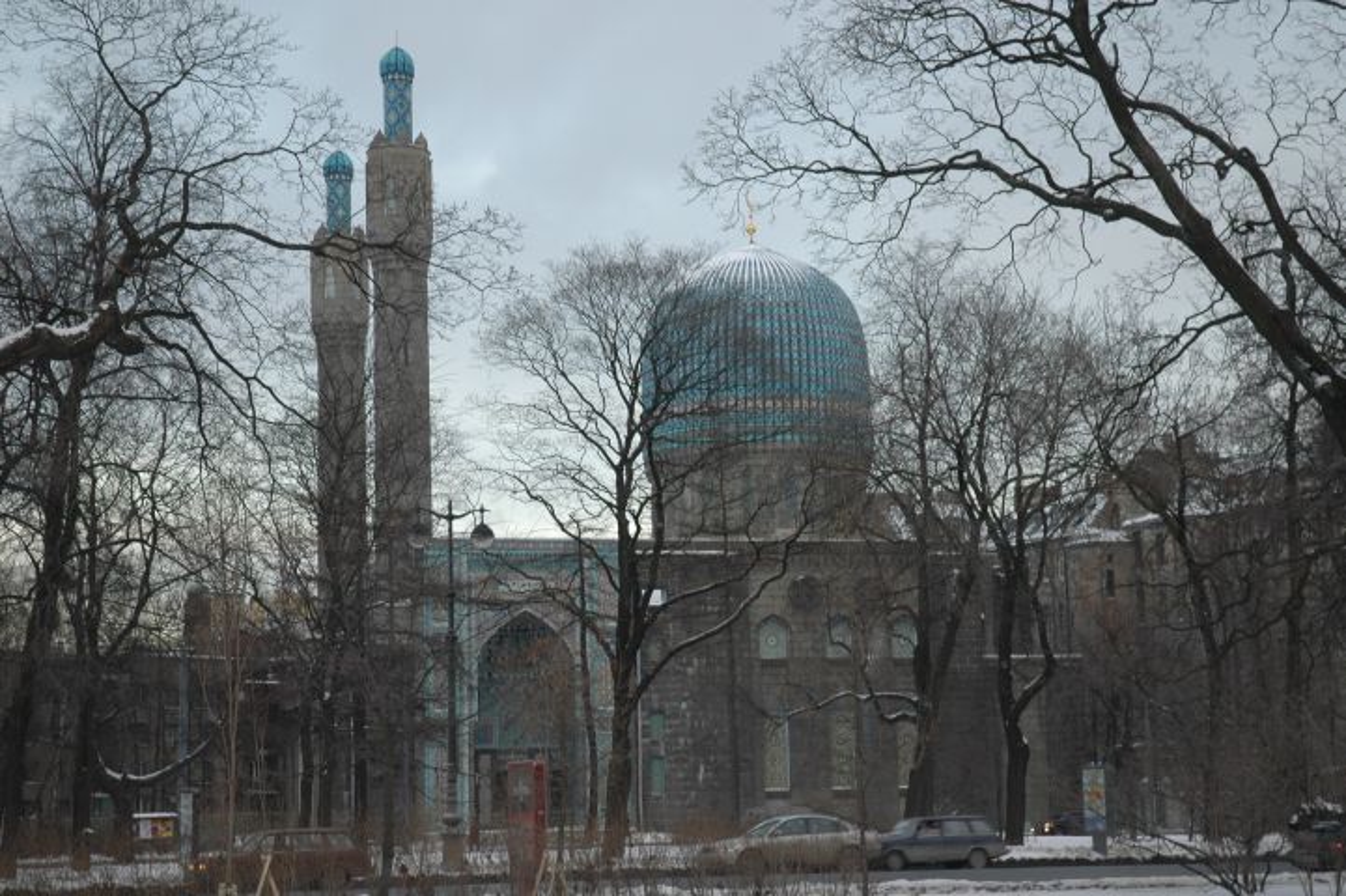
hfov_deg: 28.1
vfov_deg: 18.9
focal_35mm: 72
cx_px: 673
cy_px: 448
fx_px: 2691
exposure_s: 1/80
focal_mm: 48
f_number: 4.5
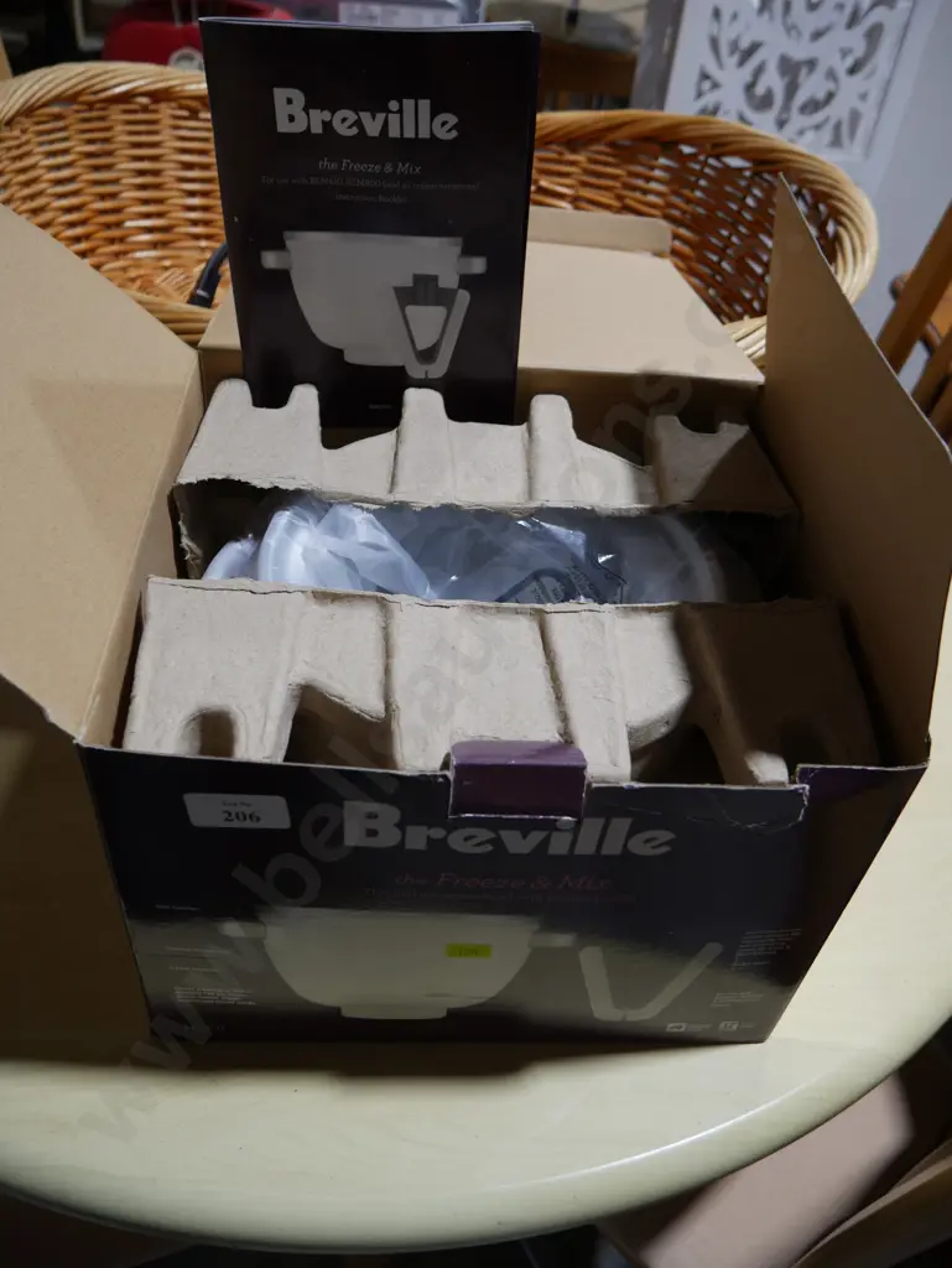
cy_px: 634
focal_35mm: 28
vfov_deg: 63.4
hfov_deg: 49.8
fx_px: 1026
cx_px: 476
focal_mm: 14
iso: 200
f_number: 3.5
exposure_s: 1/80
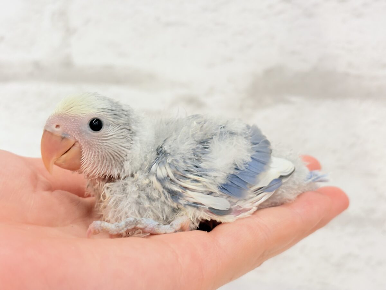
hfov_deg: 36.8
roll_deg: -2.6
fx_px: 580
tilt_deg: -1.6
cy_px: 145
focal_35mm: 52
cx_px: 193
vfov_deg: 28.0
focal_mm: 5.96
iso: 64
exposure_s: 1/50
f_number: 1.6
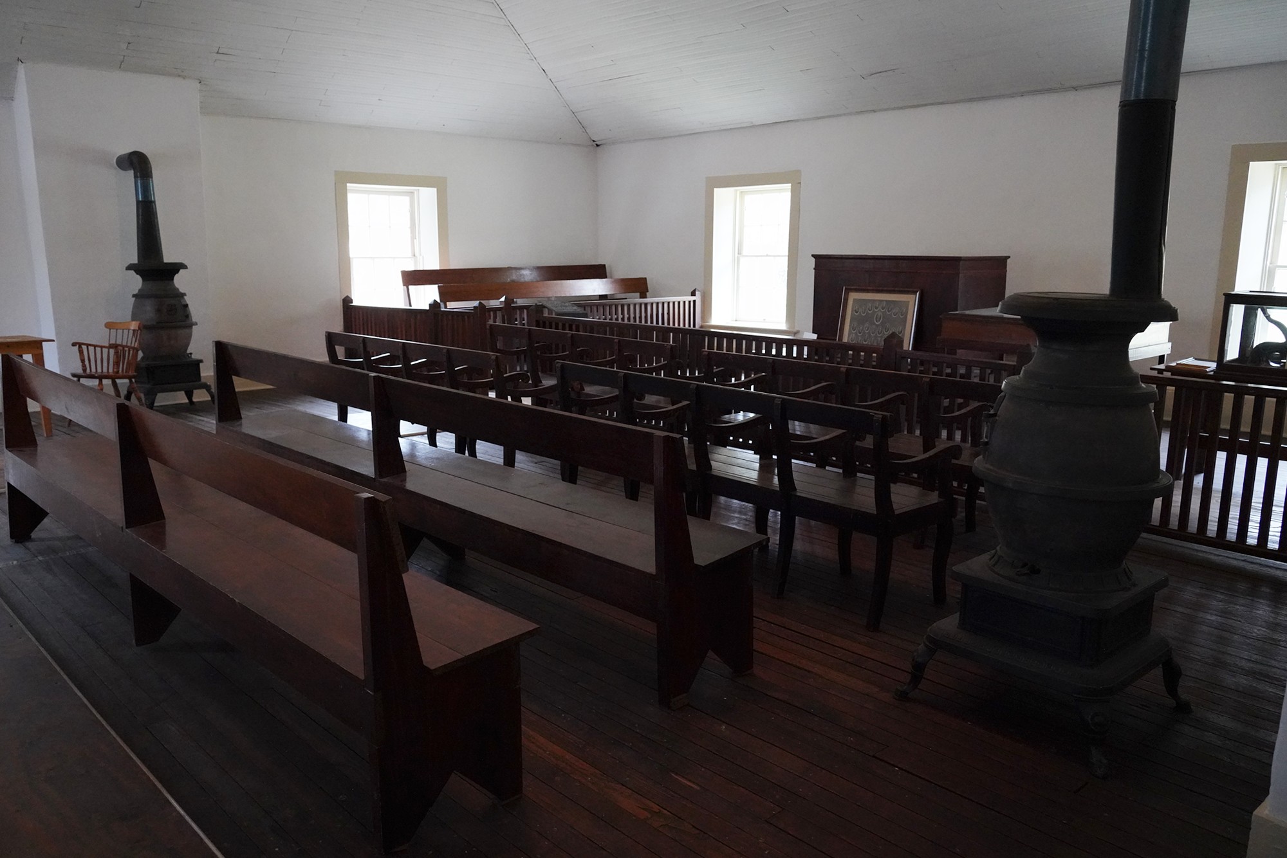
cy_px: 429
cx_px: 644
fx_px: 1001
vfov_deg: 46.4
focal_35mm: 28
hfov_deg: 65.5
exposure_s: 1/100
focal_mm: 28
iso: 8000
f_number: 5.6
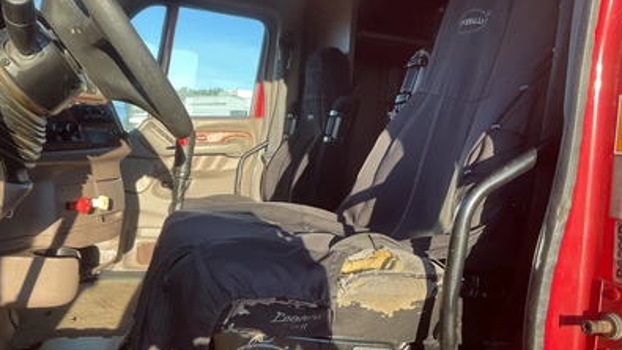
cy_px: 156
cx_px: 313
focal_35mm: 32
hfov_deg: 61.0
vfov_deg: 36.6
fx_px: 528
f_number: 1.8
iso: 20
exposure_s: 1/143
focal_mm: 3
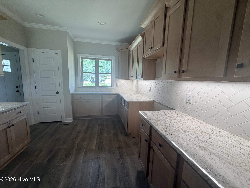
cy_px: 94
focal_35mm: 14
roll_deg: -0.9
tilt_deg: -8.2
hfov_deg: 102.1
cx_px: 125
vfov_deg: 85.7
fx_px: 101
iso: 125
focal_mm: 2.22
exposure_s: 1/120
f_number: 2.2
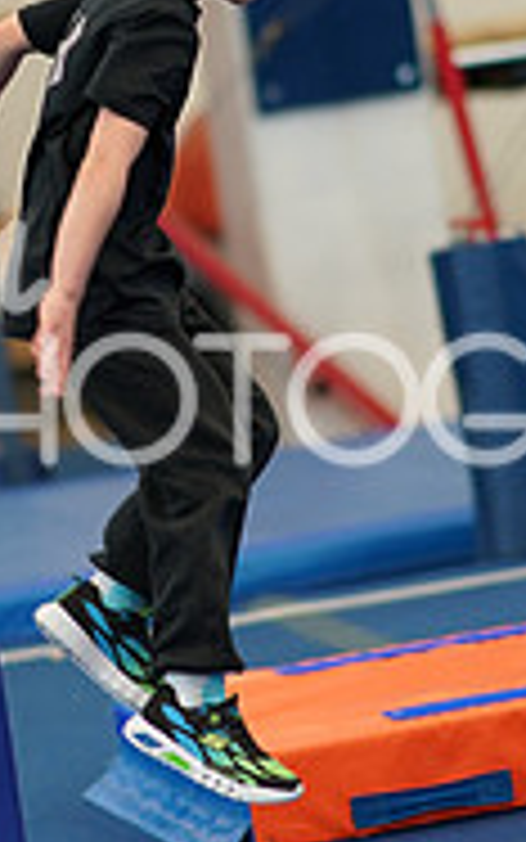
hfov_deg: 4.9
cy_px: 252
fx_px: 6165
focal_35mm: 269
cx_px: 218
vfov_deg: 7.8
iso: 800
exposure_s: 1/500
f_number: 1.4
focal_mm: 85
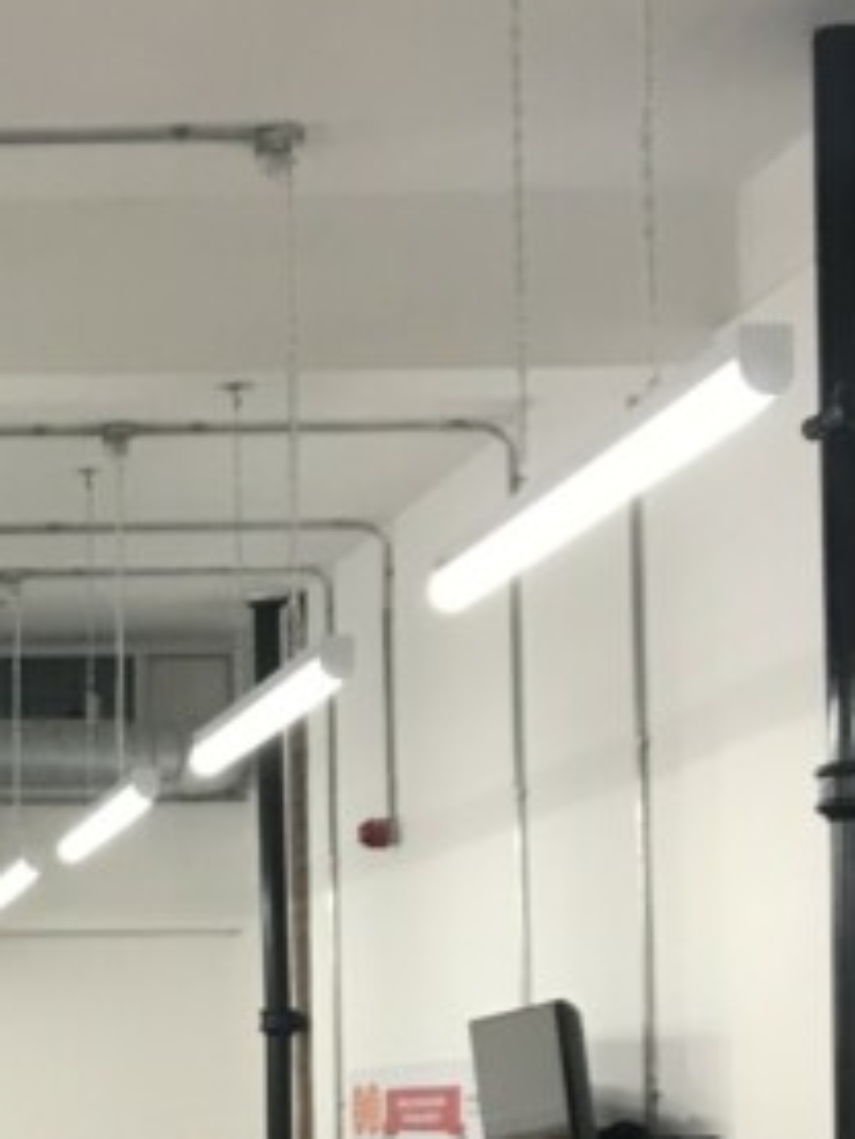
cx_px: -584
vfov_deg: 19.2
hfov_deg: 13.4
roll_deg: +0.4
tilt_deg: +4.7
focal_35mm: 101
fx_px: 3324
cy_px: 954
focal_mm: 3.99
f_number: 1.8
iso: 25
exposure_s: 1/33
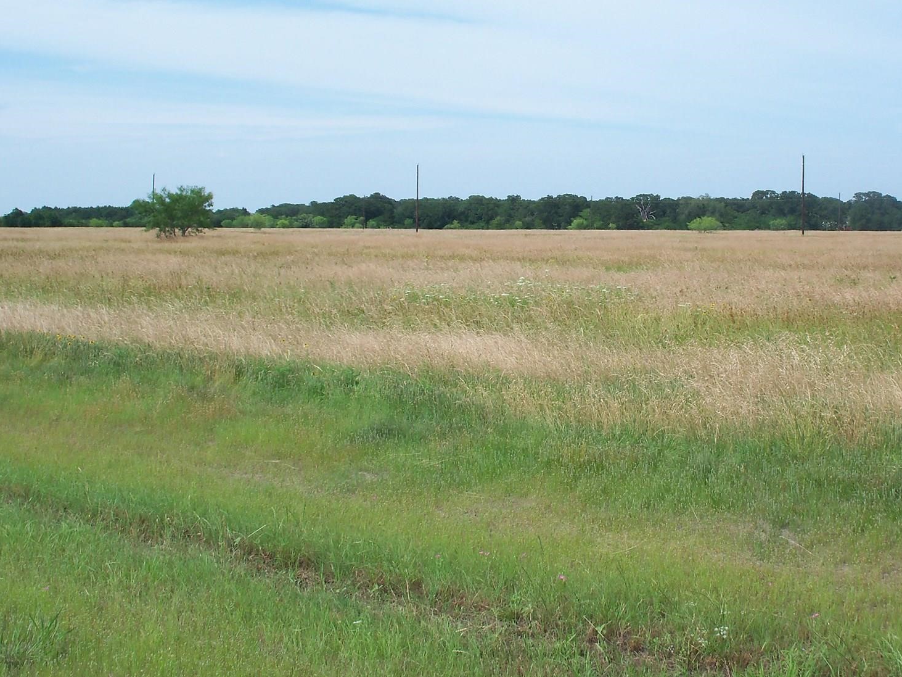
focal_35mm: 49
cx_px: 611
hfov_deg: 38.4
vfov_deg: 29.6
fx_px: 1277
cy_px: 256
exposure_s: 1/320
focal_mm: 6.3
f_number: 5.5
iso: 80
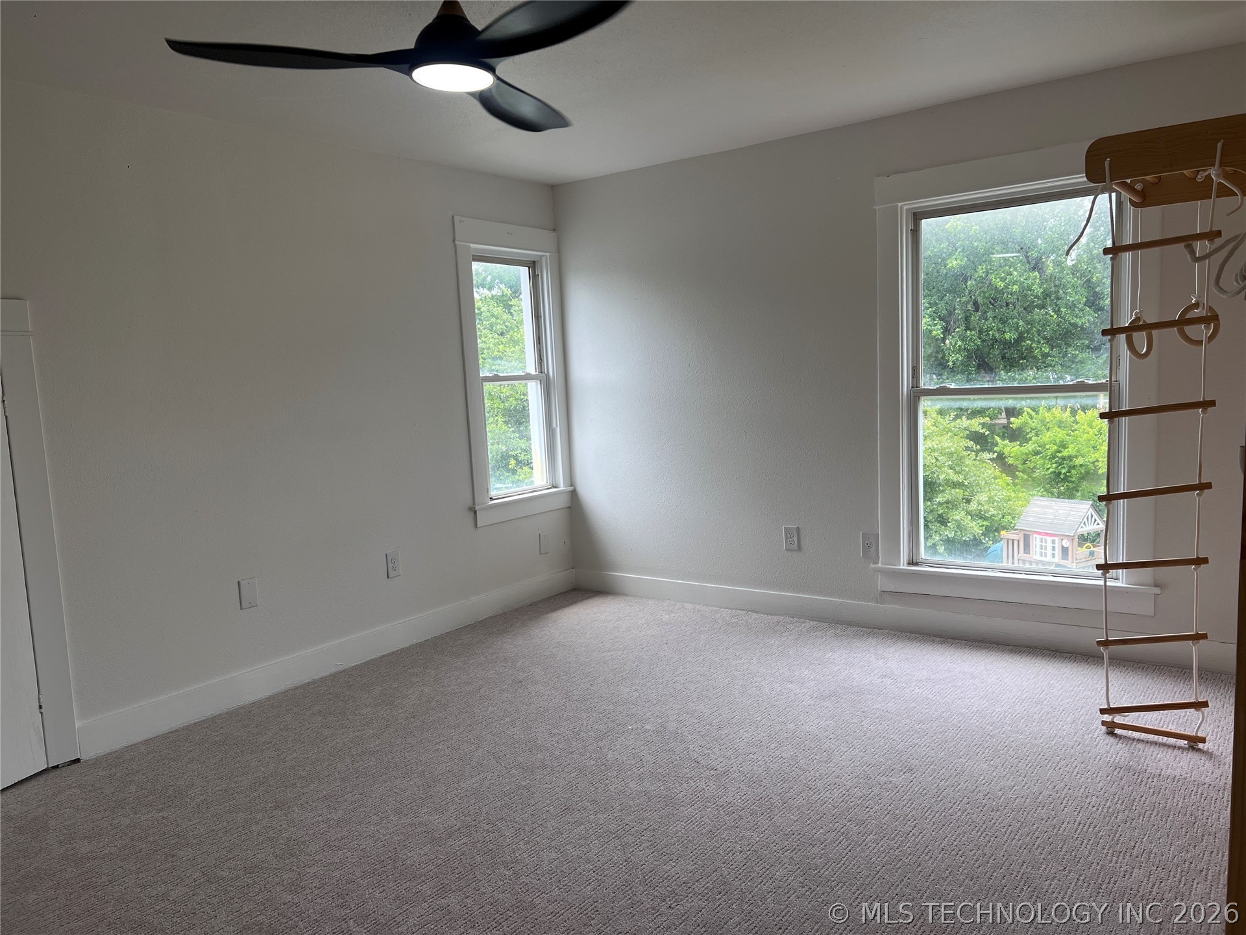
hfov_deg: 67.3
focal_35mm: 26
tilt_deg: -5.9
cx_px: 623
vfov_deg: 53.1
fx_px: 936
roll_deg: +2.9
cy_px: 468
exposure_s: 1/597
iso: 50
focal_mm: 5.7
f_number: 1.5
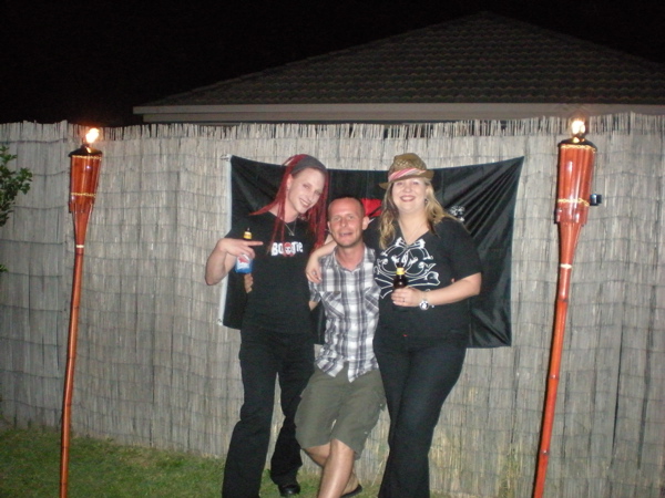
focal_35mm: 38
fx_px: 730
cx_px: 332
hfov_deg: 49.0
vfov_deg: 37.7
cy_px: 249
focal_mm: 6.3
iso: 800
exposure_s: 1/60
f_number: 3.1
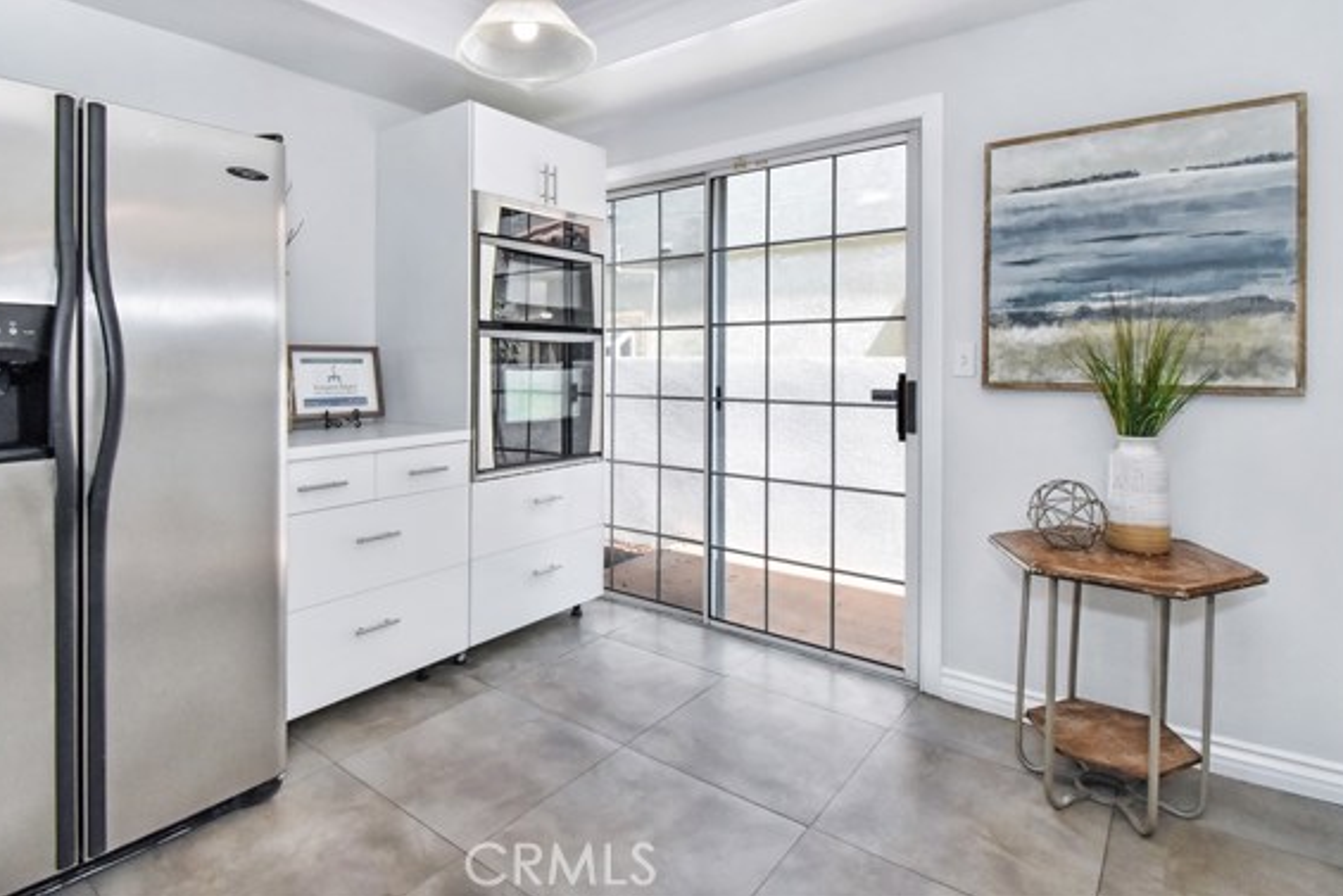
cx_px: 616
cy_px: 391
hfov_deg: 93.1
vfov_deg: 70.2
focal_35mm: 17
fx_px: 634
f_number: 8
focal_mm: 10
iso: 1000
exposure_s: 1/250
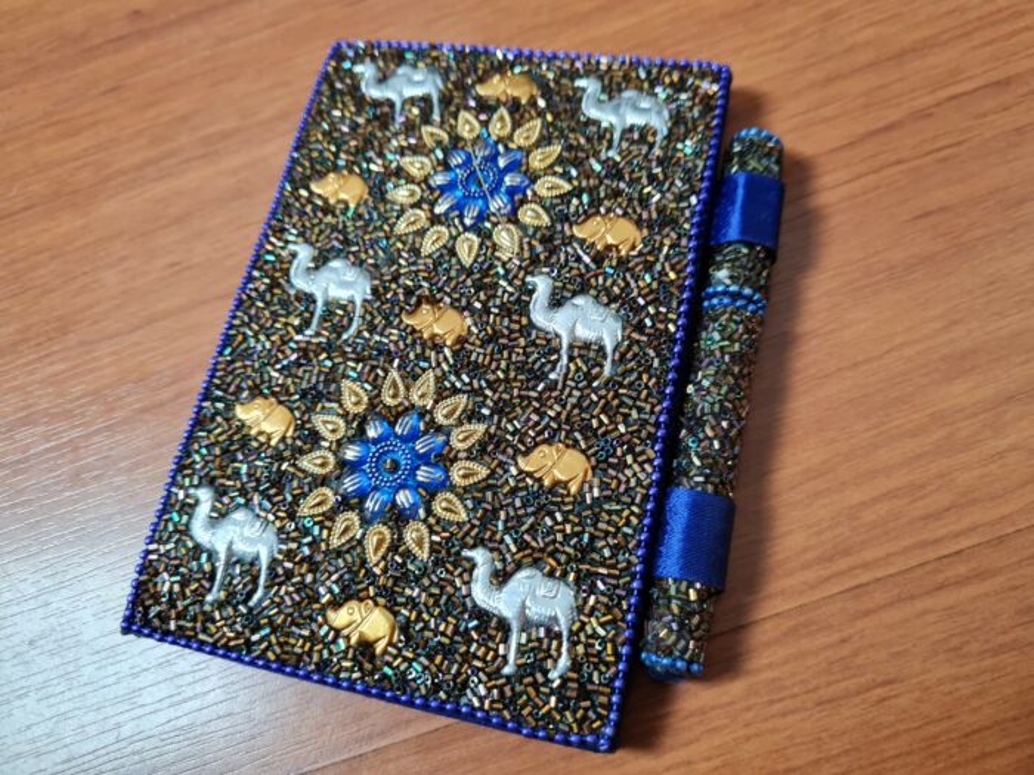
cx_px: 517
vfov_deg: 53.1
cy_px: 388
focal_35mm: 26
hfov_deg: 67.3
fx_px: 777
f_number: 1.8
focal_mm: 5.4
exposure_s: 1/40
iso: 250
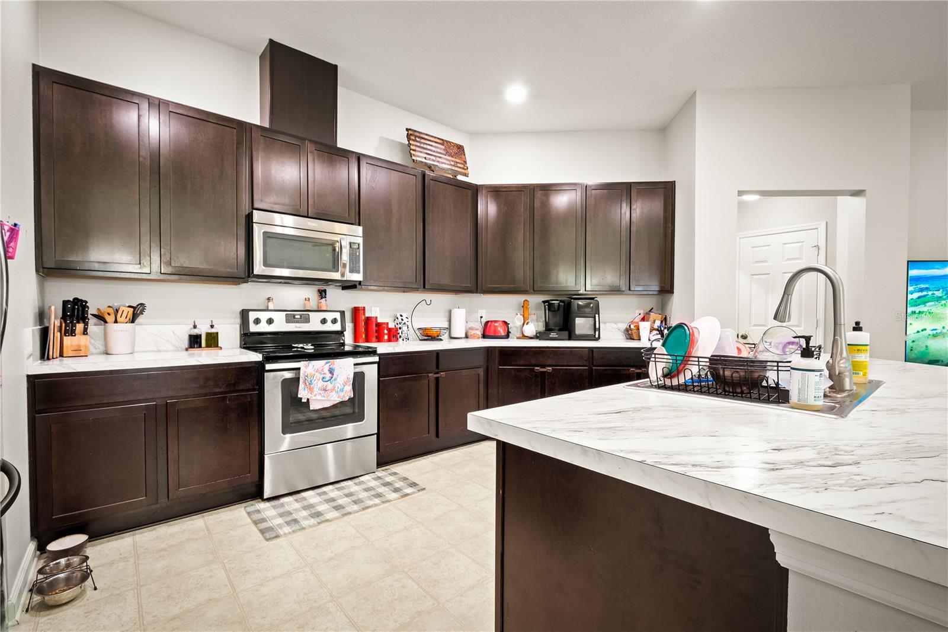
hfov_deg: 100.4
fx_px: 395
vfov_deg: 77.3
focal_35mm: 15
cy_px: 316
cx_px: 474
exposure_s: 1.3
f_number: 8
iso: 320
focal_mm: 10
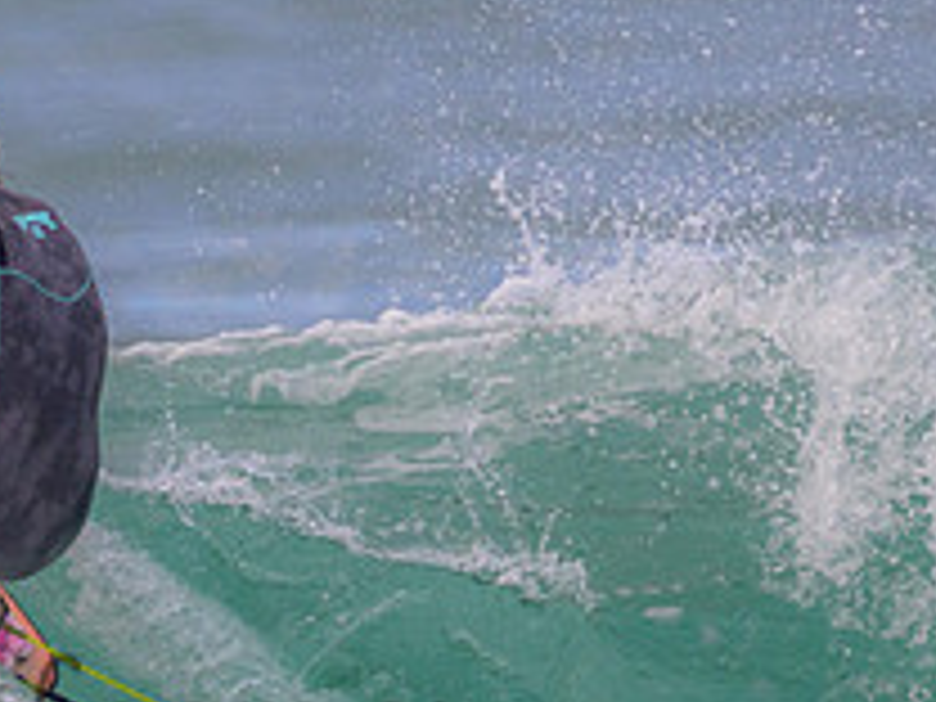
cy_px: 686
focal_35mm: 2144
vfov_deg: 0.7
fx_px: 57973
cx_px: 14
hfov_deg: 0.9
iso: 1400
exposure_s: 1/1250
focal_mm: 800
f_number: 11
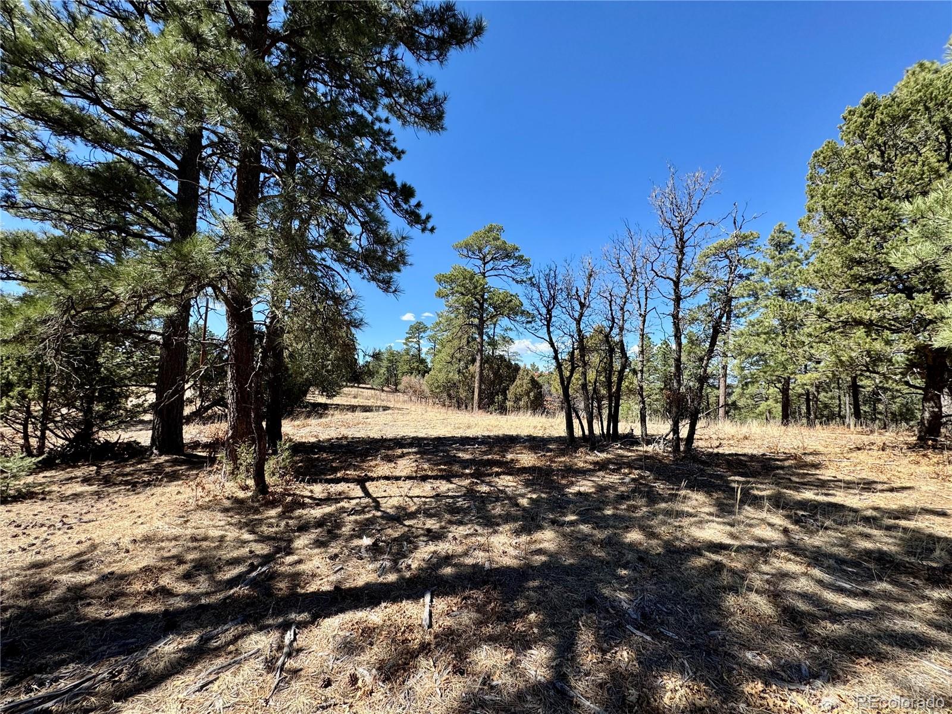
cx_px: 476
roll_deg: -0.6
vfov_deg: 85.7
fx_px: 385
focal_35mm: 14
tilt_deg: +2.4
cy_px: 357
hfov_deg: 102.1
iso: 40
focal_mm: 2.22
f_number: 2.2
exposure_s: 1/980
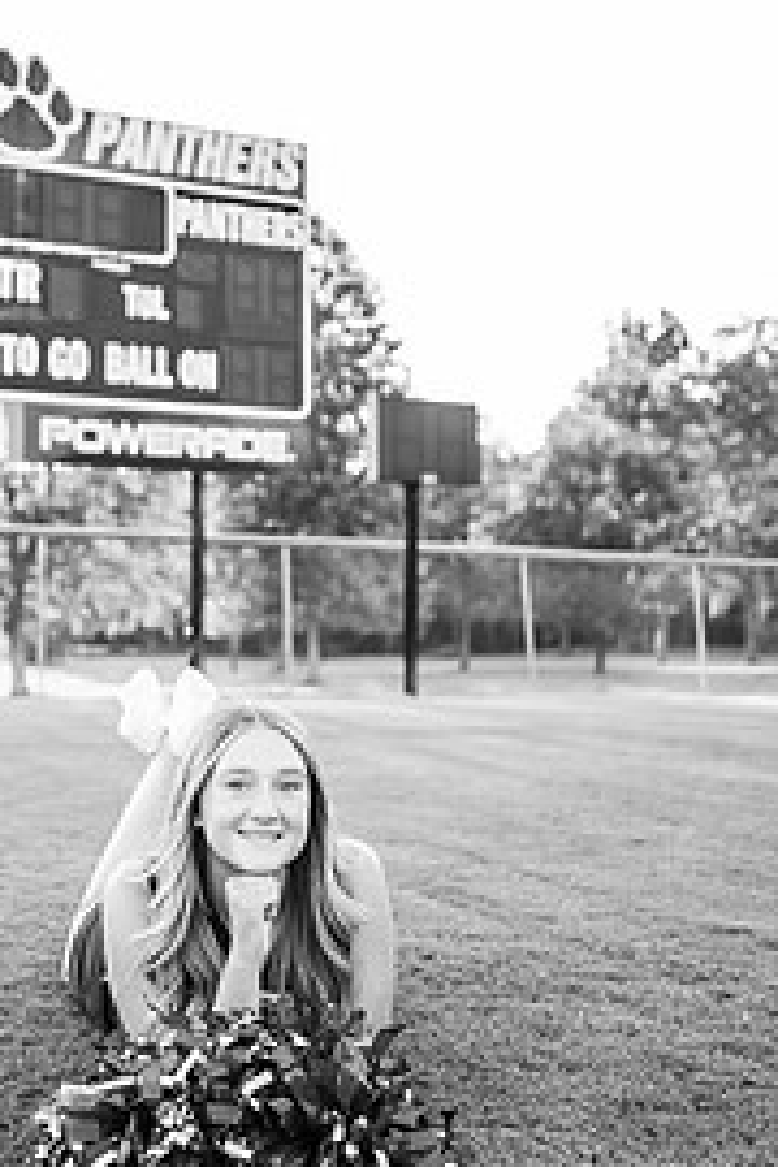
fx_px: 1297
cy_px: 519
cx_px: 164
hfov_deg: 32.6
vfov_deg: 48.4
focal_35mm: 40
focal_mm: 24
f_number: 2
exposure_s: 1/500
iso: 125
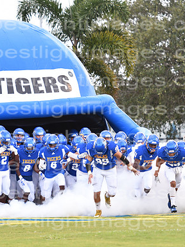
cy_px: 124
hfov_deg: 4.4
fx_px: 2407
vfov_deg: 5.9
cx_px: 77
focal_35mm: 338
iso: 800
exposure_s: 1/500
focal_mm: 155
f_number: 3.2
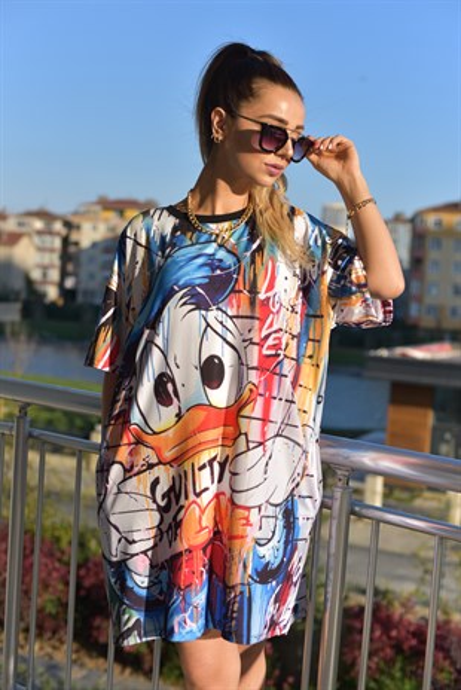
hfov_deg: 27.0
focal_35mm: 50
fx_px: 959
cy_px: 345
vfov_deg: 39.6
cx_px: 230
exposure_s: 1/6400
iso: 400
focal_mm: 50
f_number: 3.5
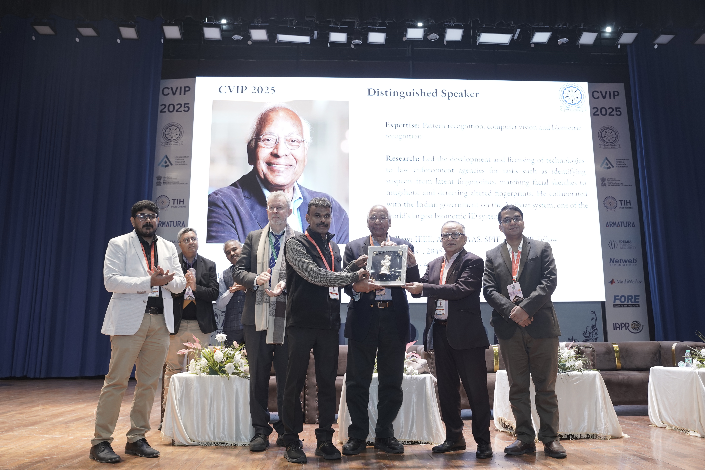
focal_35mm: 30
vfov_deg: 43.1
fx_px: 595
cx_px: 352
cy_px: 235
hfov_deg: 61.3
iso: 1000
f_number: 4.5
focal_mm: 30.4
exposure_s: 1/60
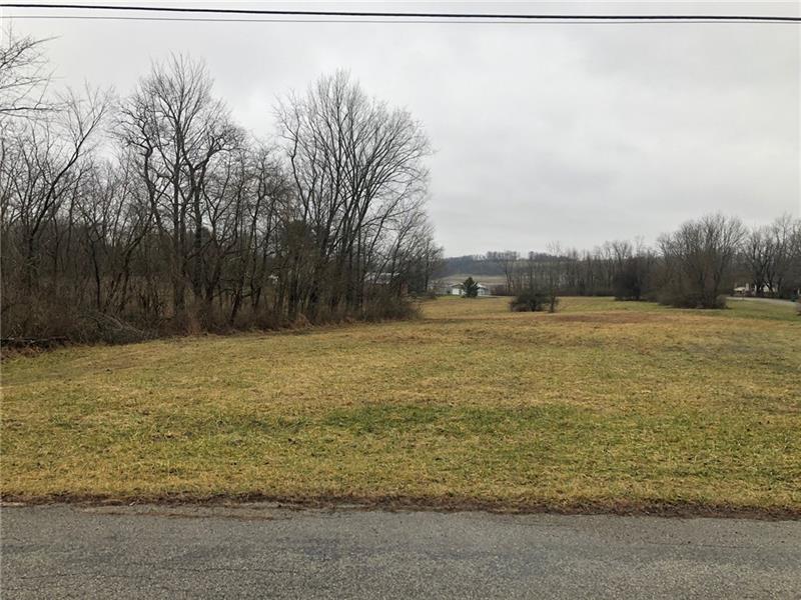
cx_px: 400
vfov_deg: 49.7
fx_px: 648
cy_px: 300
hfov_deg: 63.4
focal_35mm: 28
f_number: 1.8
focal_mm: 4
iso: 32
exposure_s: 1/120
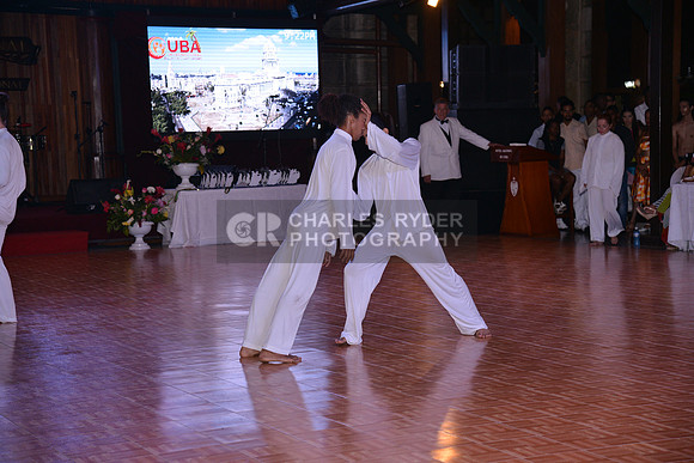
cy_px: 232
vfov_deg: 20.6
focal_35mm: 66
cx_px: 347
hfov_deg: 30.5
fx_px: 1273
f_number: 4.5
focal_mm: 66
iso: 1000
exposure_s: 1/250
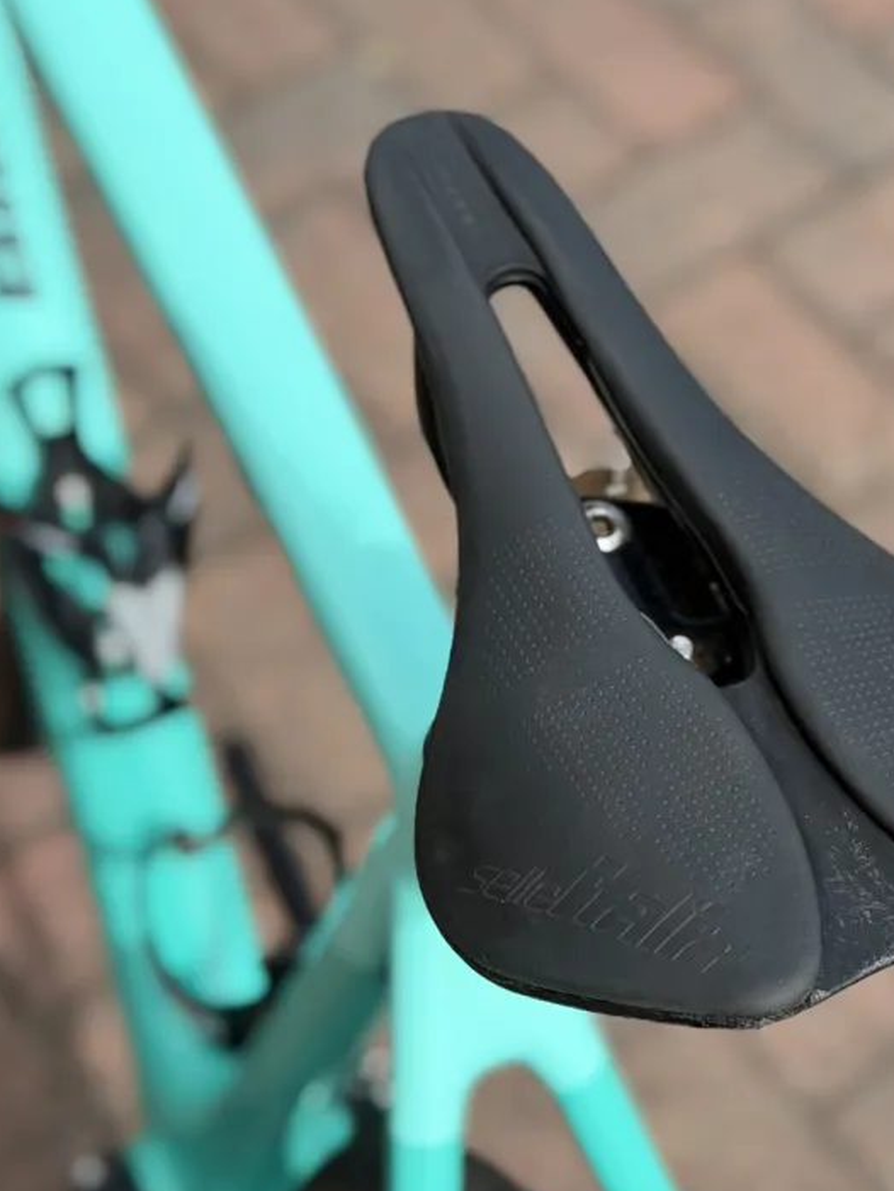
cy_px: 562
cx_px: 641
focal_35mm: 73
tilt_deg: -50.9
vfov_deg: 26.7
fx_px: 2513
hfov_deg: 20.1
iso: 80
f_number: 1.78
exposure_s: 1/2762
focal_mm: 6.76
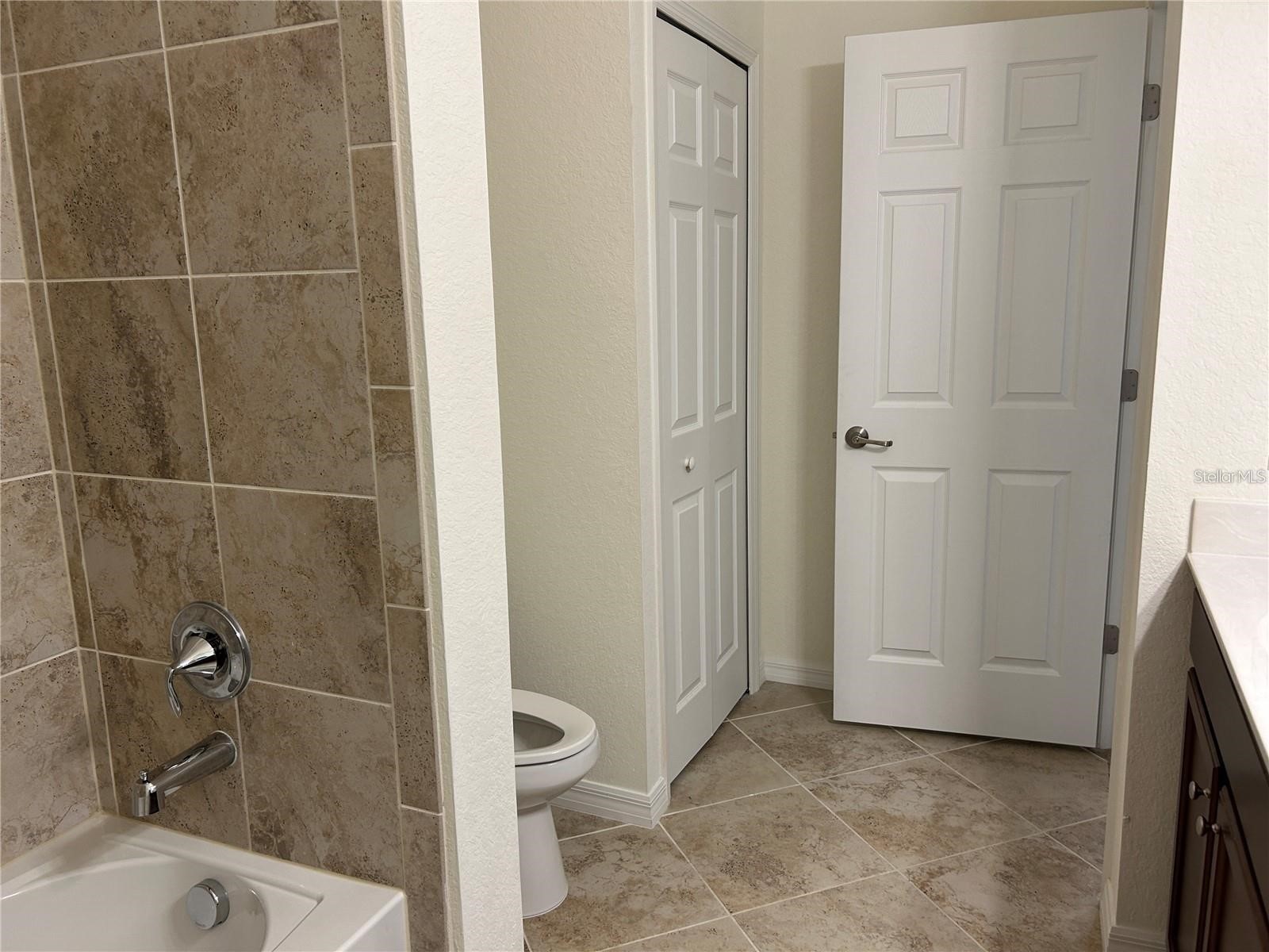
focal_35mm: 26
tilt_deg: -10.2
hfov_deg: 67.3
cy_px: 476
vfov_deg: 53.1
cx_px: 634
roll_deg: +1.7
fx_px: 953
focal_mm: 5.7
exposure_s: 1/60
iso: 80
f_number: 1.5
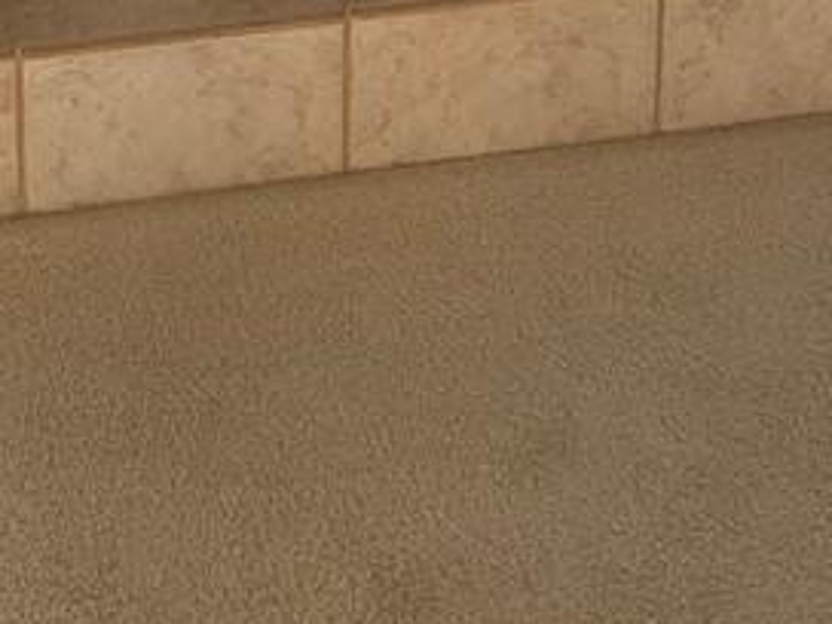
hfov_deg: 17.9
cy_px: -514
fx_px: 2620
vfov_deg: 12.4
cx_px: 147
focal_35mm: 109
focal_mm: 3
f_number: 1.8
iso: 80
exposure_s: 1/60
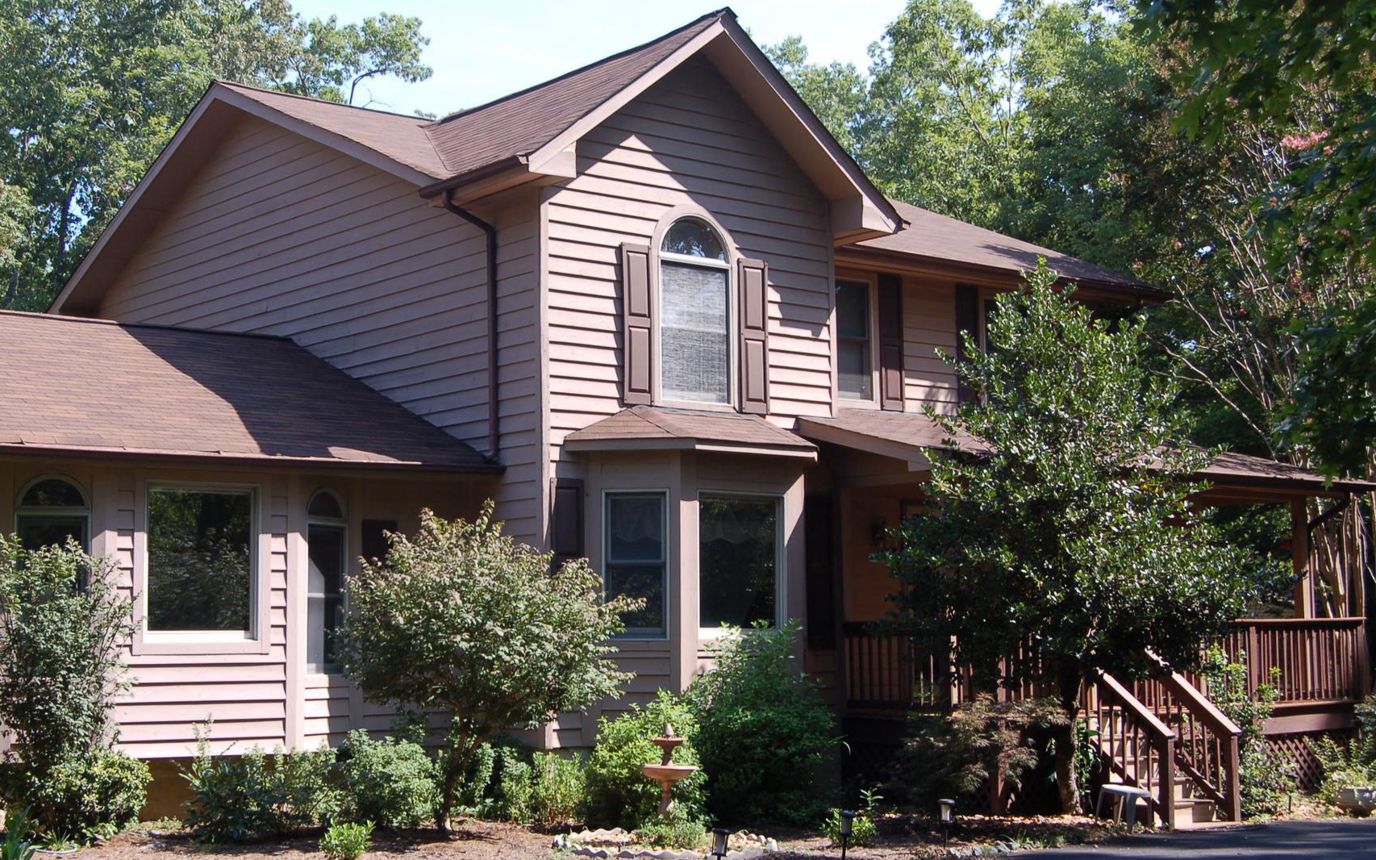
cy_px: 437
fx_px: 2062
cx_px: 563
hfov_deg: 36.8
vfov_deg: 23.5
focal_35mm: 55
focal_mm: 30
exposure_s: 1/200
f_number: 7.1
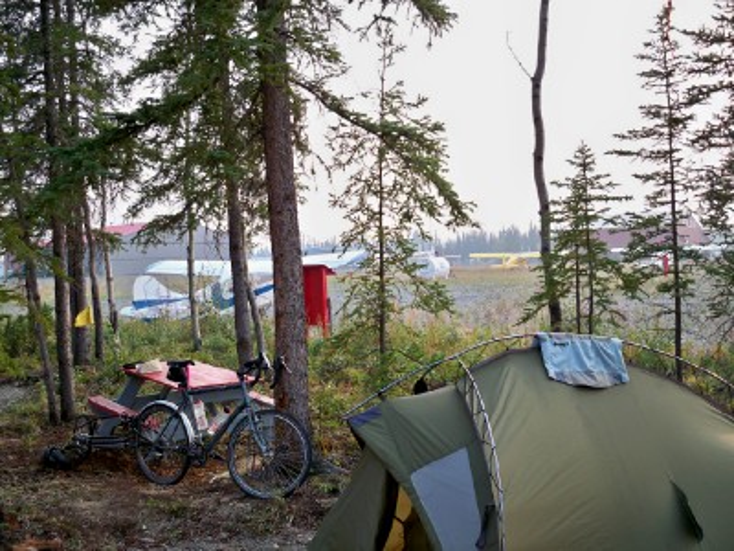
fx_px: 742
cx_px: 367
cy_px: 276
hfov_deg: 52.6
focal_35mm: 35
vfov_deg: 40.7
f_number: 3.1
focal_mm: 6.3
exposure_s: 1/100
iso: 64
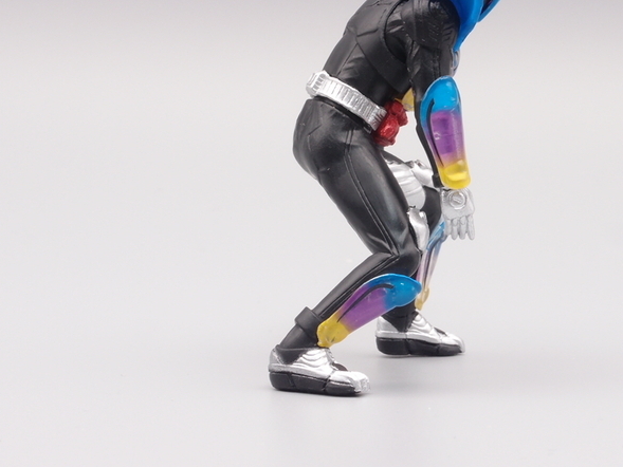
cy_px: 193
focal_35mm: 114
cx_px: 348
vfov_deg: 13.0
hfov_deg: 17.3
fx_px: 2052
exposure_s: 1/5
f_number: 8
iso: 100
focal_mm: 18.15
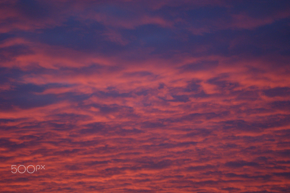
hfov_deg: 13.7
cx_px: 145
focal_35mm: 150
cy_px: 96
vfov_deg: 9.1
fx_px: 1208
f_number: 4.5
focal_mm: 100
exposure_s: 1/60
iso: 800
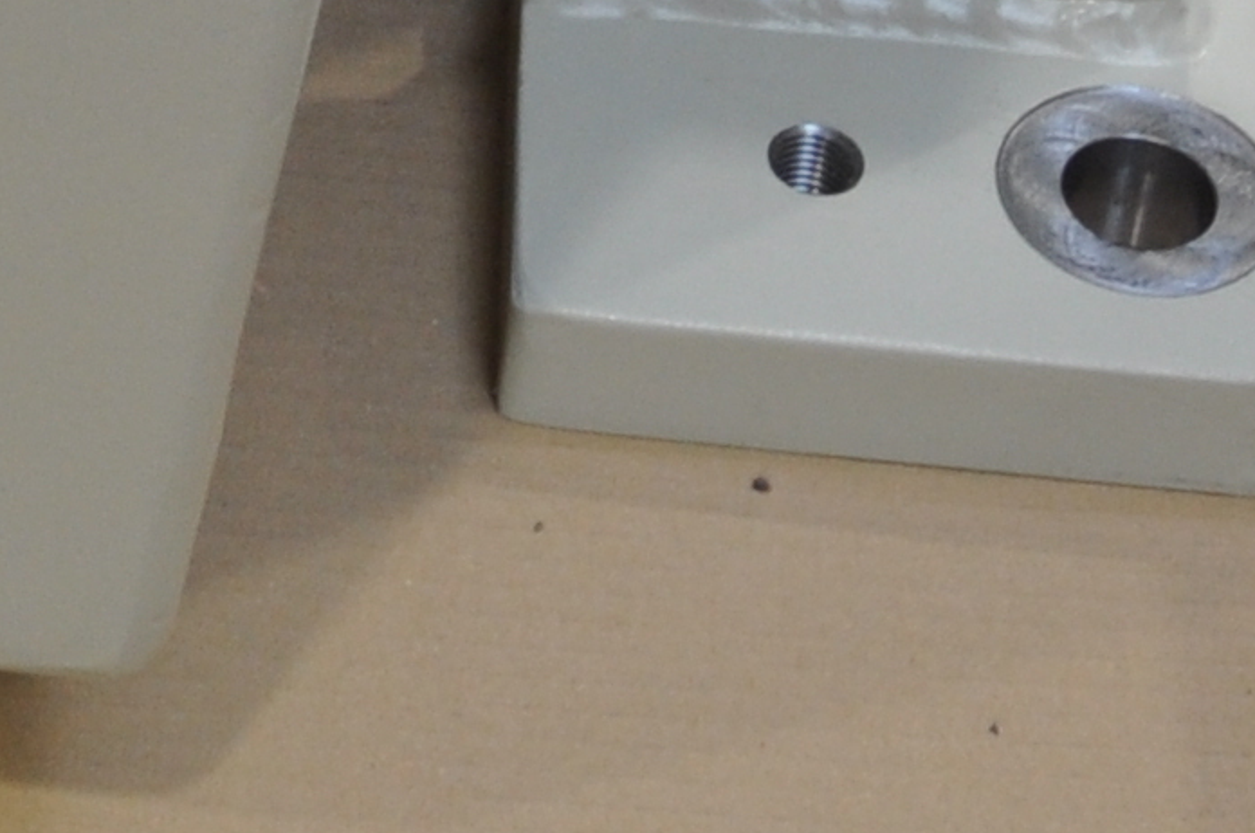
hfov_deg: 8.7
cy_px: -1221
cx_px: -682
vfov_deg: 5.7
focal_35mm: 231
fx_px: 8044
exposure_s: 1/60
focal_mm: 25
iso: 400
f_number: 4
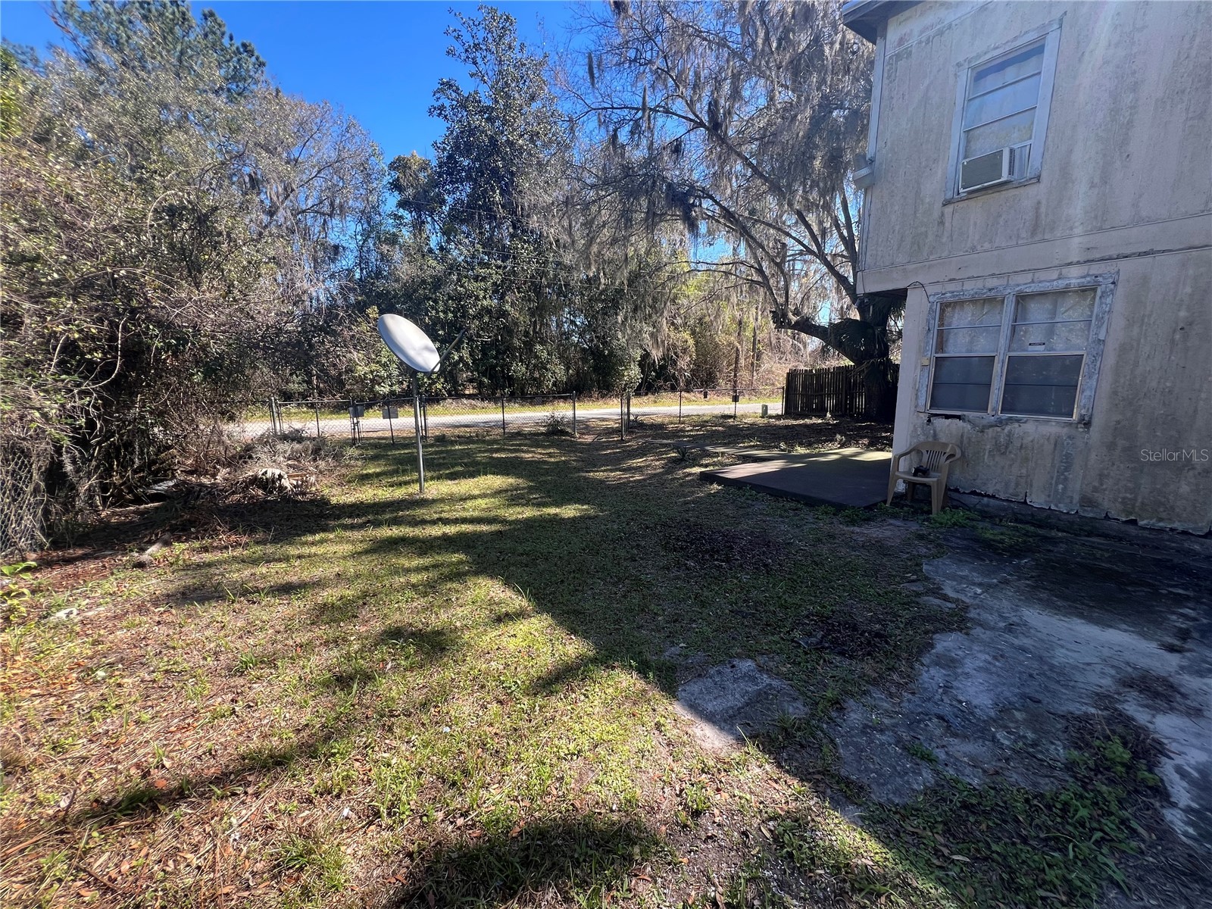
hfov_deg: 106.2
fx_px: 455
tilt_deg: -10.8
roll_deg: +0.2
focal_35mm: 13
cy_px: 454
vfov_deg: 89.9
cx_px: 606
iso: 32
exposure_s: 1/250
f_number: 1.8
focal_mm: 1.57
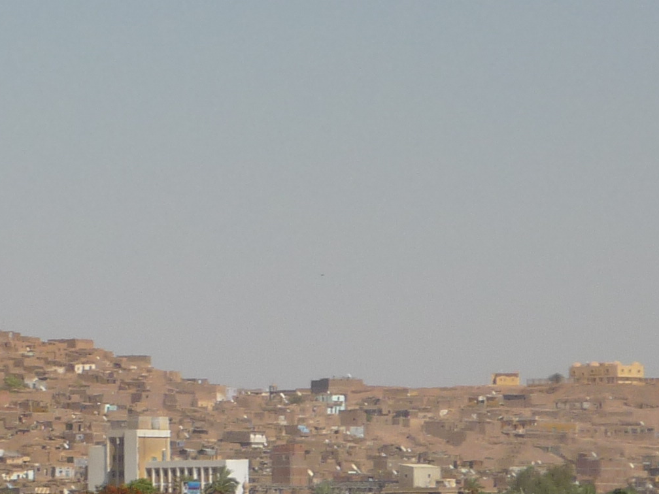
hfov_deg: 6.1
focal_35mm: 325
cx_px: 195
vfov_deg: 4.6
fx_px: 6187
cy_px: 397
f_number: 5.1
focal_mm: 16.5
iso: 100
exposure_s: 1/800
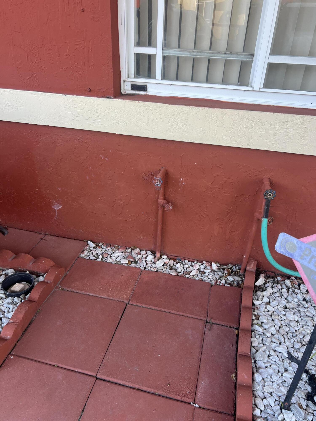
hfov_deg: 53.1
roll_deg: -2.3
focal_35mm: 26
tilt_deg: -34.7
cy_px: 210
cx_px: 158
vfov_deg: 67.3
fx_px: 316
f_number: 1.5
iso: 32
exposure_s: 1/141
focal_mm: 5.7
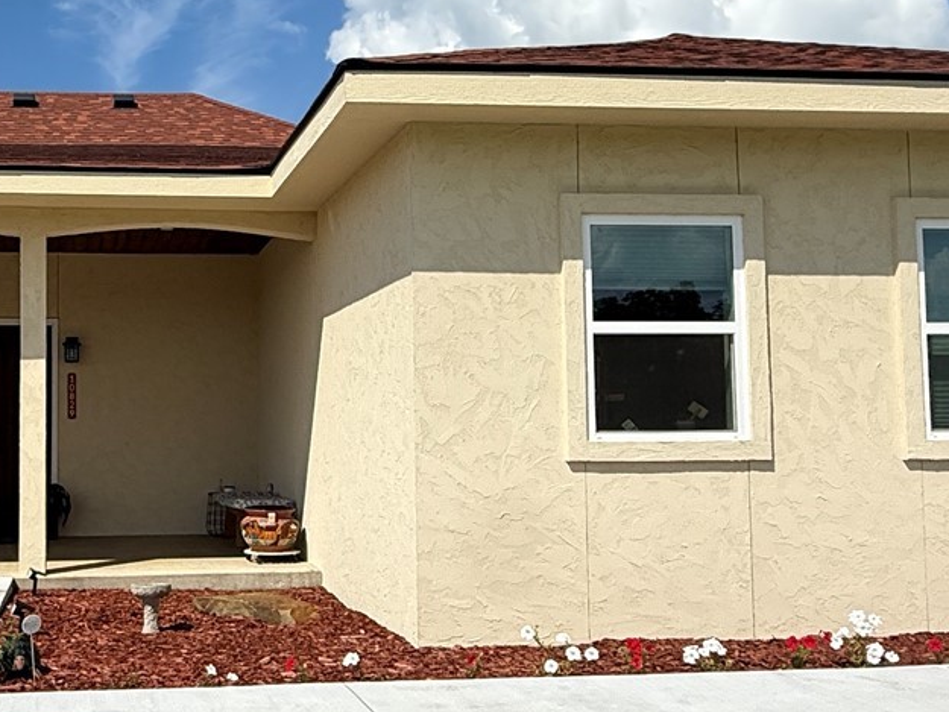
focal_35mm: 43
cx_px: 196
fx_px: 1179
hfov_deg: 42.0
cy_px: 373
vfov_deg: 33.6
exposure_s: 1/4425
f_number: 2.2
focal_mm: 2.22
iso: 50
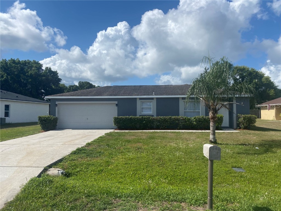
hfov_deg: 67.3
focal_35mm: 26
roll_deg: +1.0
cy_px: 106
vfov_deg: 53.1
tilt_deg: +2.3
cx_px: 140
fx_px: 211
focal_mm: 4.25
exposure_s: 1/4608
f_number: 1.8
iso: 32
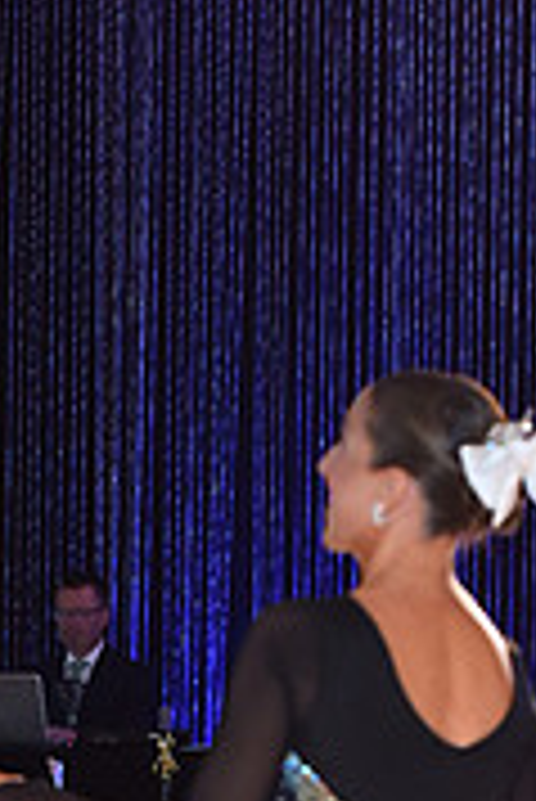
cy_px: 1035
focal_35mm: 228
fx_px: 5082
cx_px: -263
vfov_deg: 8.9
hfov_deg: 6.0
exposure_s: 1/250
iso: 2000
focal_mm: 70
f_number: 4.5
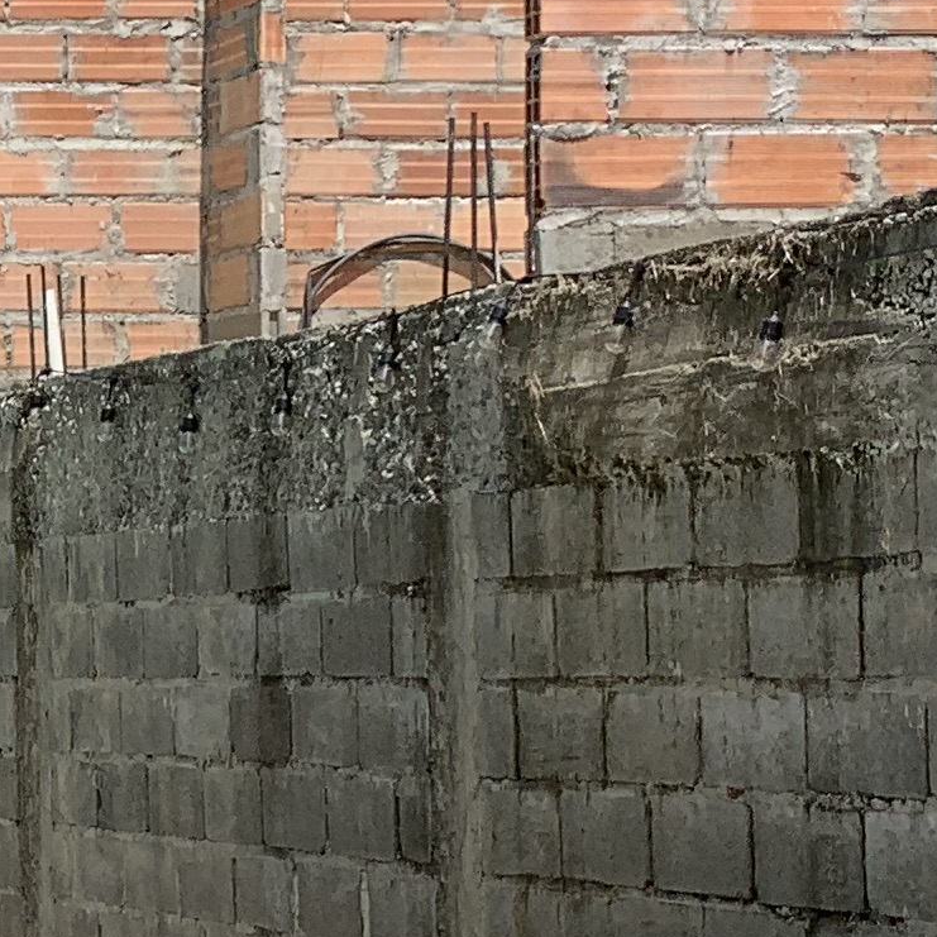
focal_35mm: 125
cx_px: -1156
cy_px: 699
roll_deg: +0.1
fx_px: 3828
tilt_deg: -0.2
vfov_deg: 13.9
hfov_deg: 11.9
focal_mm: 4.25
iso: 25
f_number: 1.8
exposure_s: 1/4902
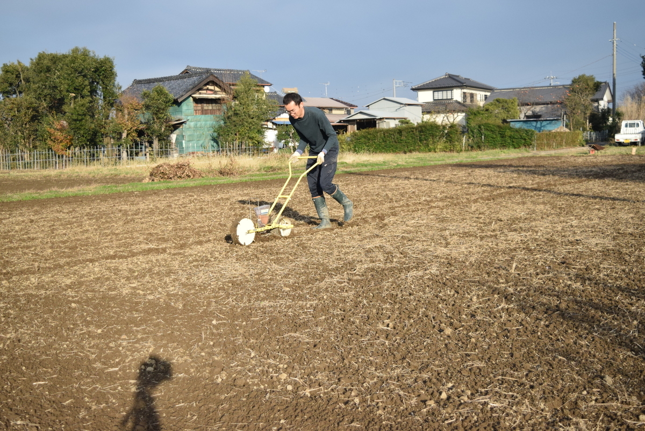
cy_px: 216
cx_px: 322
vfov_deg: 30.9
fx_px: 780
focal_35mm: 44
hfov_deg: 44.9
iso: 800
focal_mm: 29
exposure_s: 1/4000
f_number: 4.2
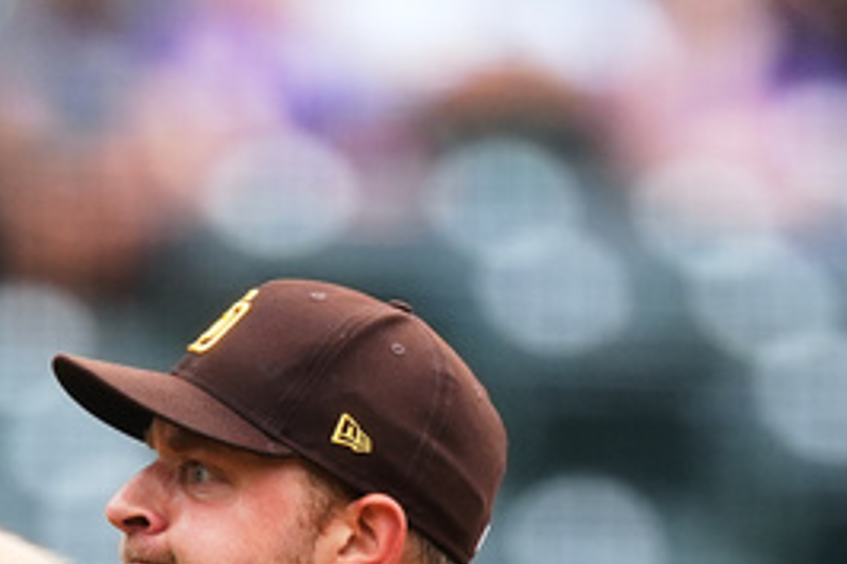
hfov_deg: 0.9
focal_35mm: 2307
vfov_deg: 0.6
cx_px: 455
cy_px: 1061
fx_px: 54243
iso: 640
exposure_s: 1/1600
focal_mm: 600
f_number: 4
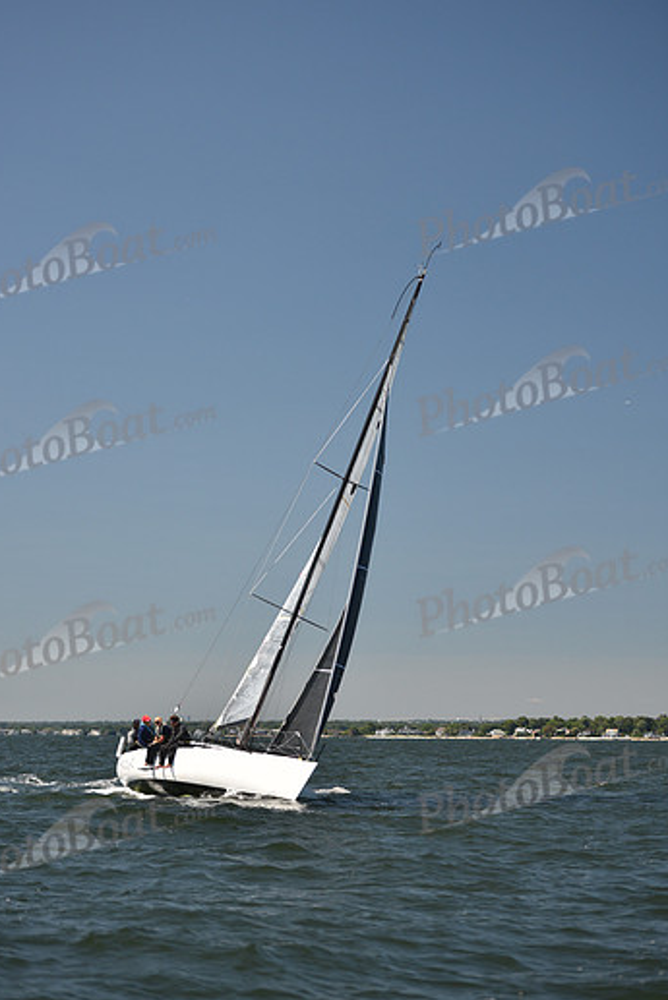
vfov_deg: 22.1
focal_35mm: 92
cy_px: 515
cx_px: 317
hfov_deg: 14.9
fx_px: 2559
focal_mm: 82
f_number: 2.8
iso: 250
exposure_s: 1/1600
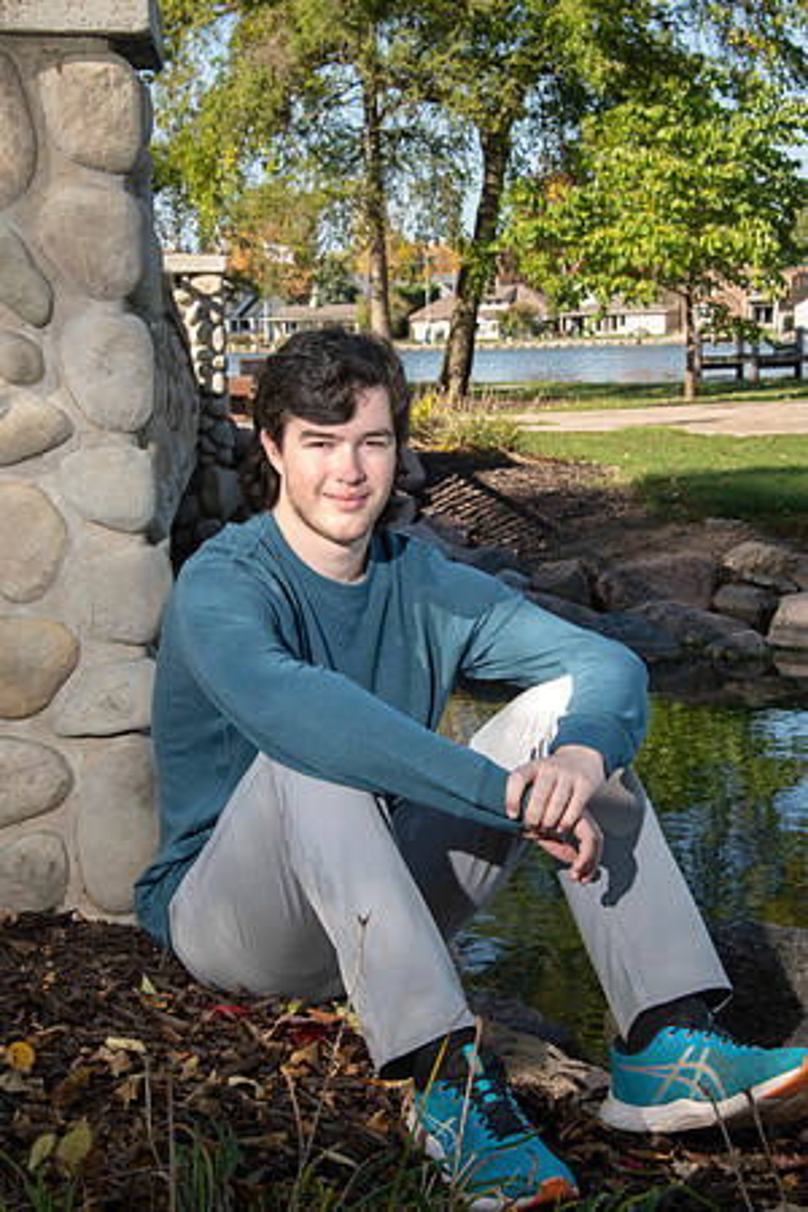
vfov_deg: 29.7
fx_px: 2289
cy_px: 606
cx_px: 404
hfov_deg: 20.0
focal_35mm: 68
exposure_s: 1/160
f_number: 16
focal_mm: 68
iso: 800
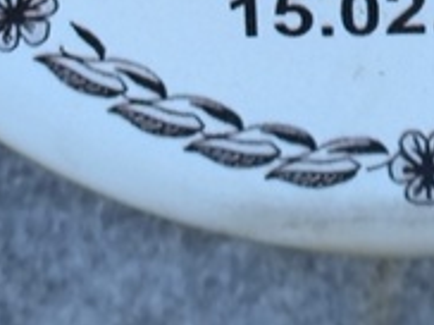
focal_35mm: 220
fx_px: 2755
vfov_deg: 6.6
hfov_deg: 9.0
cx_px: 330
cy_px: -277
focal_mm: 4.71
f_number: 1.7
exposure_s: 1/120
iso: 64
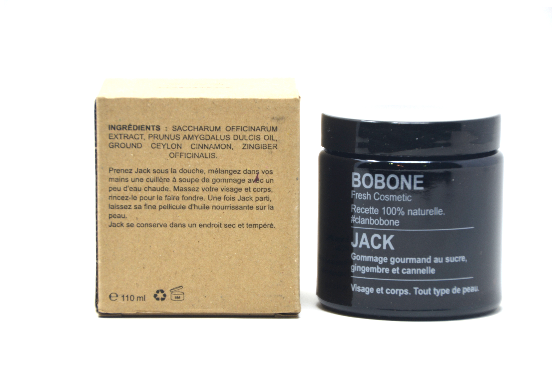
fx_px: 5050
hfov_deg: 6.3
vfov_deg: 4.1
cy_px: 183
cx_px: 276
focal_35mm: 330
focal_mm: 220
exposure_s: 1/30
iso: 140
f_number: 6.3
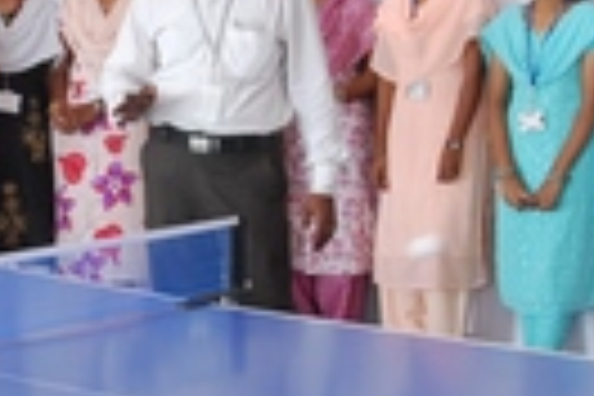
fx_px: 1848
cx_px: 176
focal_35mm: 112
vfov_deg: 12.2
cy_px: 176
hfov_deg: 18.2
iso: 500
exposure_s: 1/60
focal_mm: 22
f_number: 4
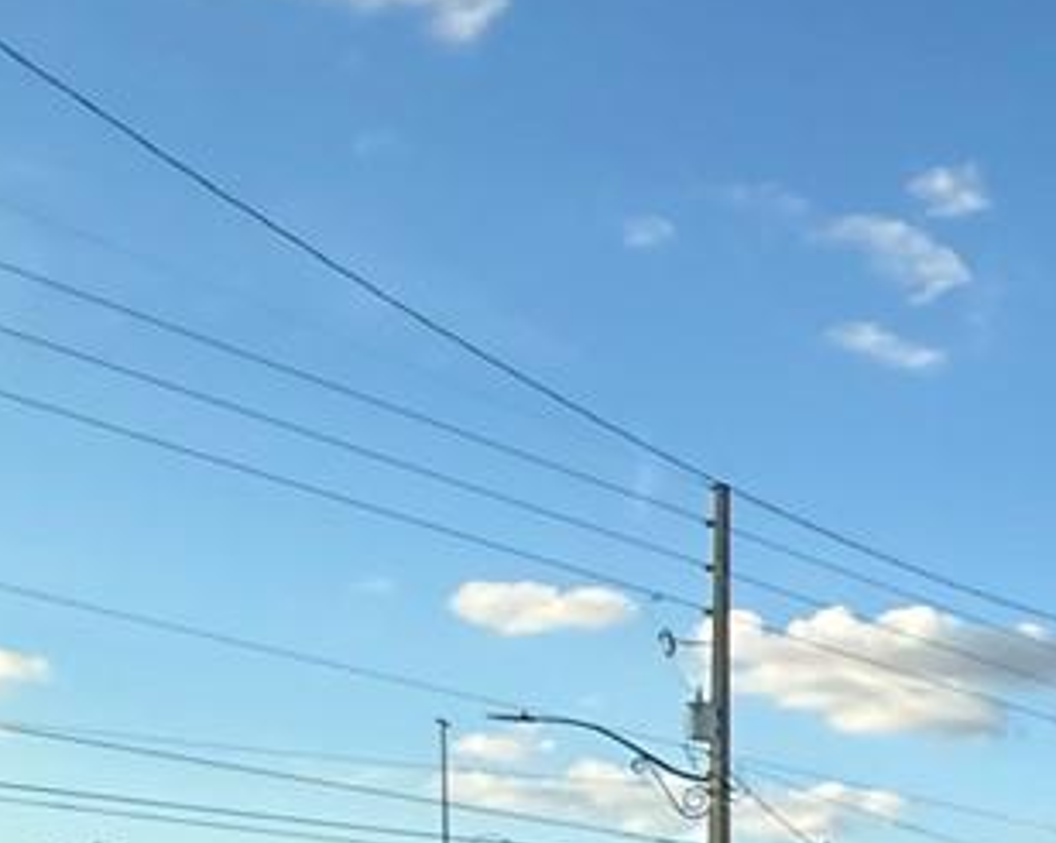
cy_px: 1158
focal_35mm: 71
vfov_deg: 19.5
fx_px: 2218
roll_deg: +0.0
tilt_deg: -0.8
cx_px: 2105
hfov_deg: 18.2
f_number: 2.2
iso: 50
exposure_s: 1/820
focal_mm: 2.22
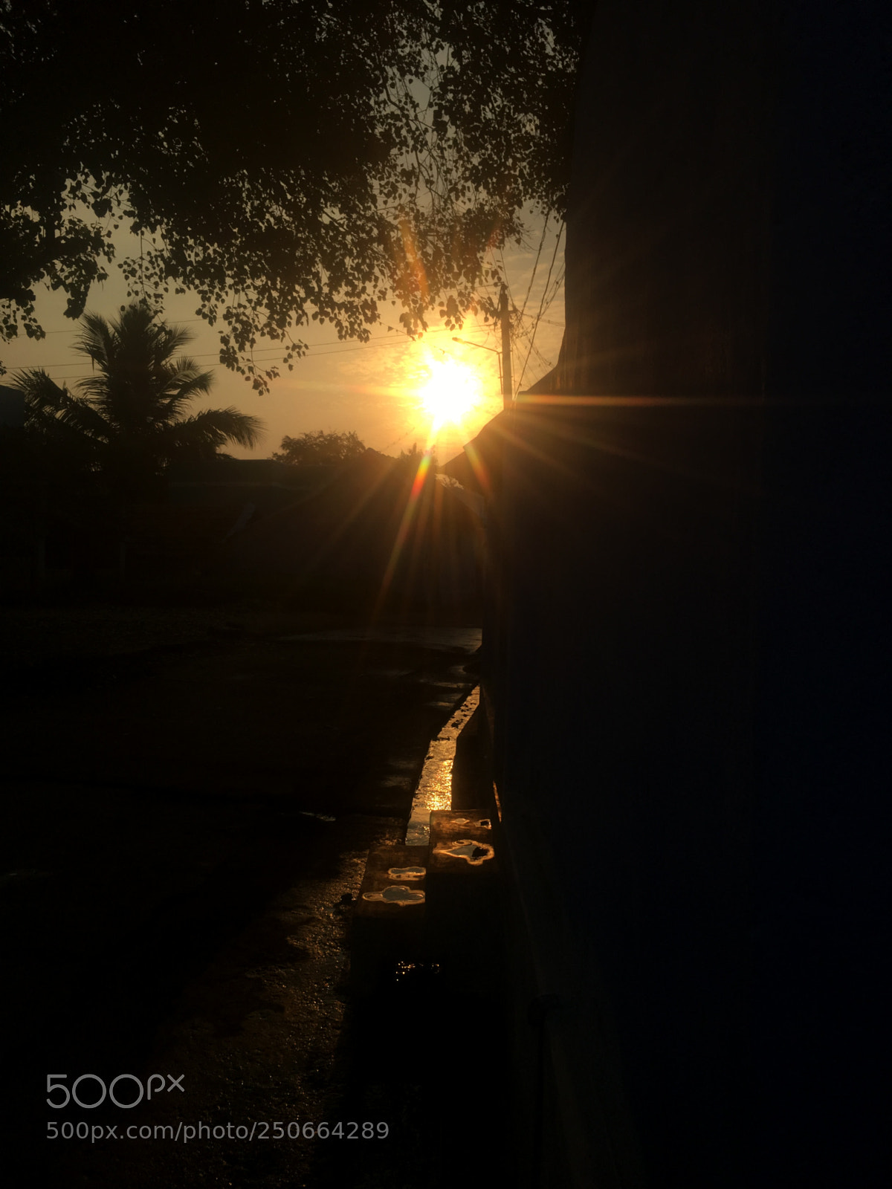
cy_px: 594
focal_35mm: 29
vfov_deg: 61.7
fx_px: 996
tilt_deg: -2.5
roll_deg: -0.6
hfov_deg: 48.2
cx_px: 446
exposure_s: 1/3205
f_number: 2.2
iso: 25
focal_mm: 4.15
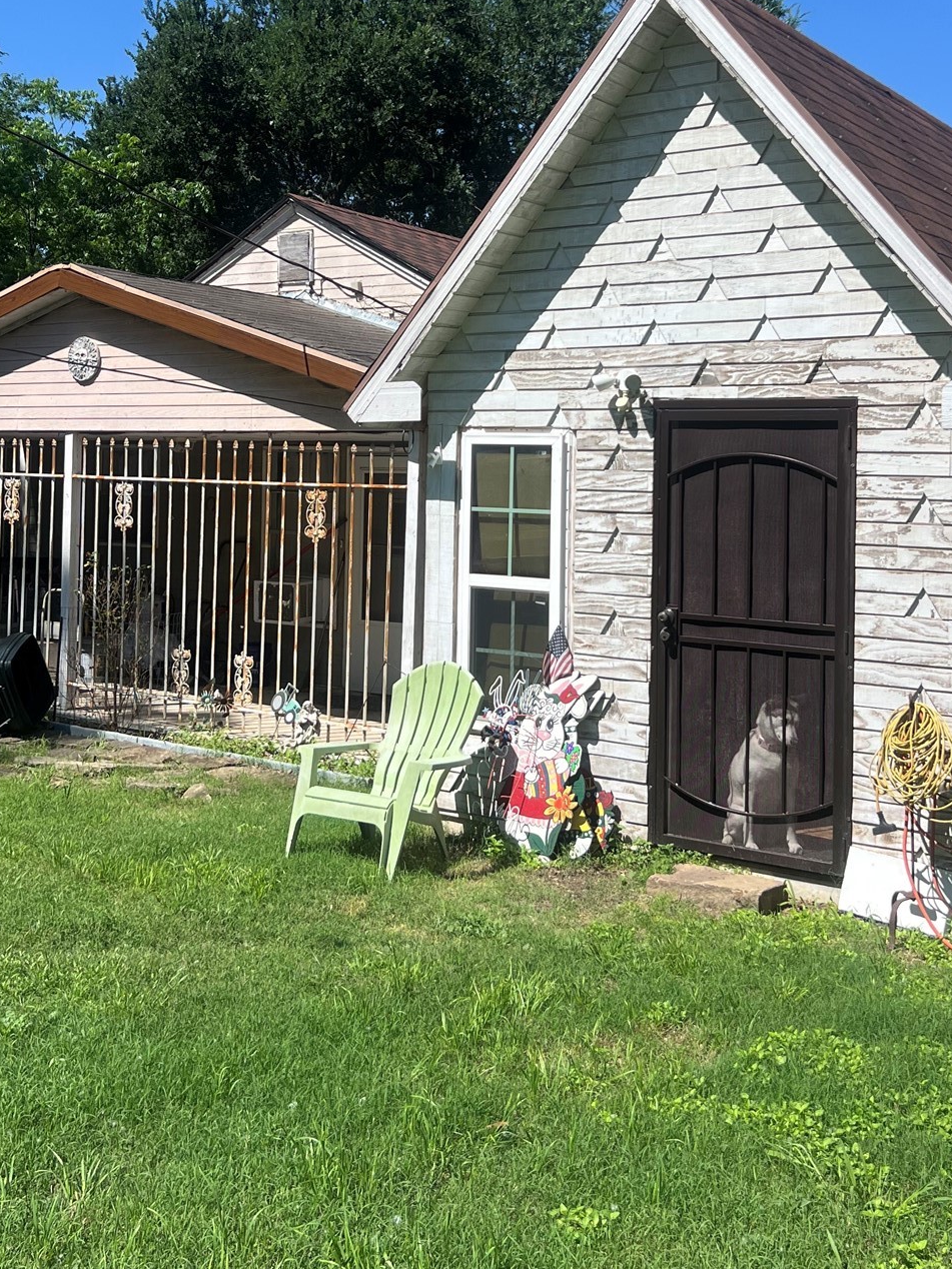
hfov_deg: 34.3
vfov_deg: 44.2
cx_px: 437
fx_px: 1540
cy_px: 436
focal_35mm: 42
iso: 50
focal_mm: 5.7
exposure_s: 1/4630
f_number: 1.5
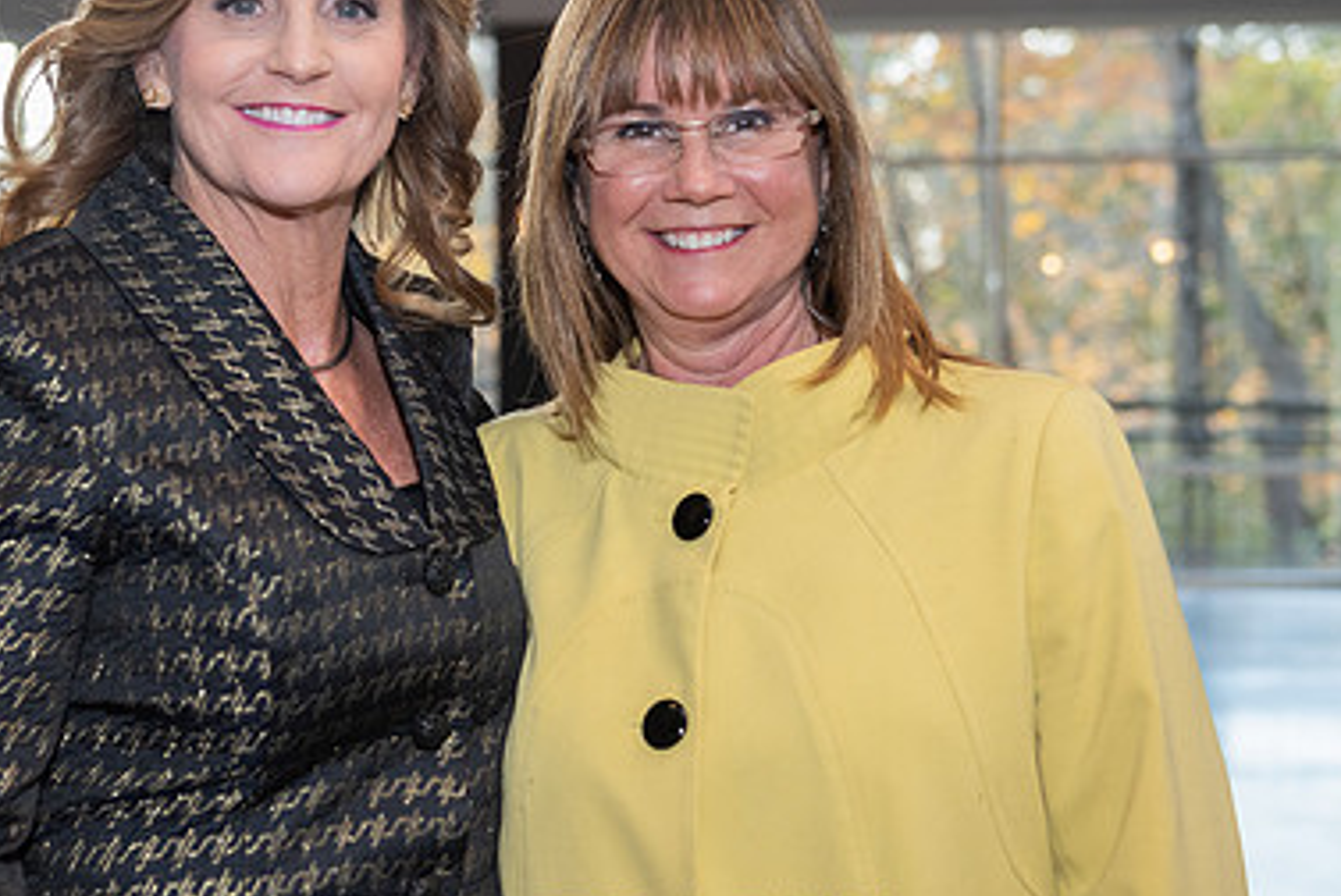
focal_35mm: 80
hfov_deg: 25.1
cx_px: 398
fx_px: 2982
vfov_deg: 17.1
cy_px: 315
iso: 800
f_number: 3.5
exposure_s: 1/250
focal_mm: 52
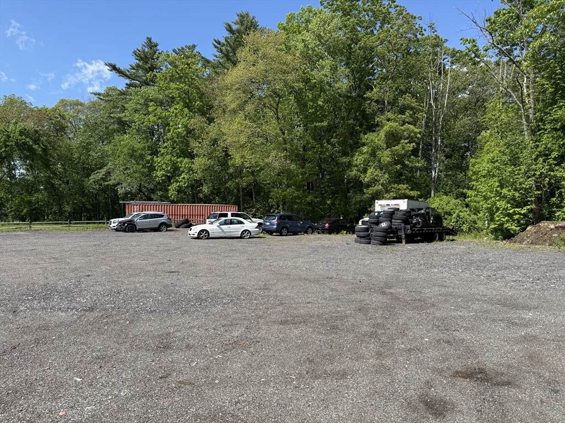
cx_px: 282
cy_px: 212
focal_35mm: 24
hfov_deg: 71.6
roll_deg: +0.8
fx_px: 392
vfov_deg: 56.8
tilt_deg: -0.9
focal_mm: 6.76
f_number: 1.78
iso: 80
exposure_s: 1/2801
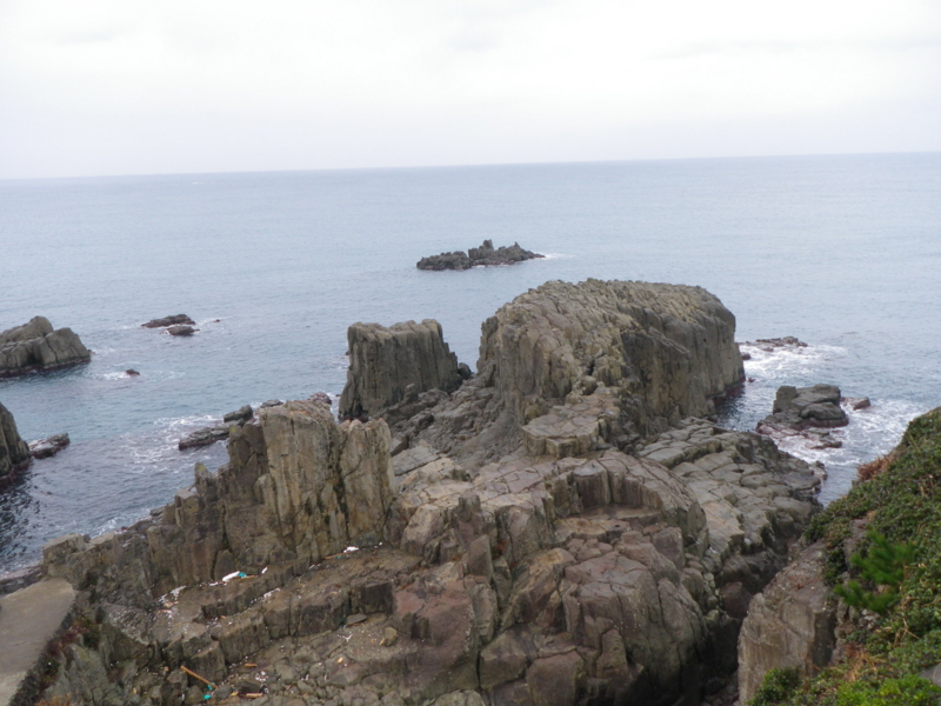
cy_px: 353
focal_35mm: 35
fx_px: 951
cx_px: 470
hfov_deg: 52.6
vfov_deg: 40.7
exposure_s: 1/60
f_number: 3.8
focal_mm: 6.2
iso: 64
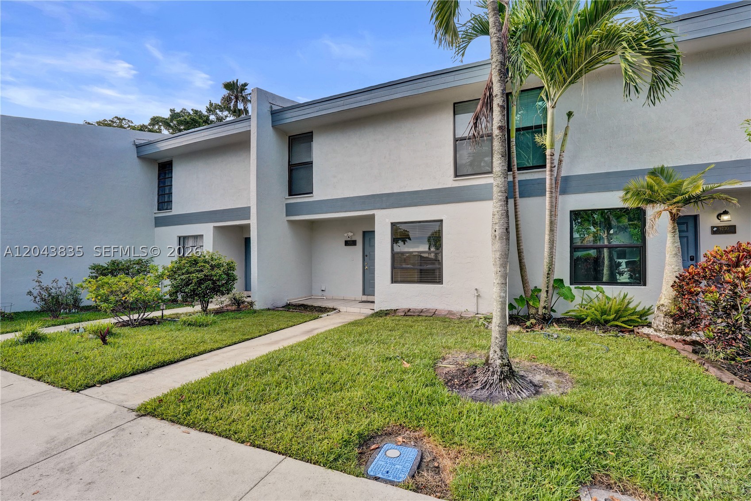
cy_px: 250
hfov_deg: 104.3
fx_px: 292
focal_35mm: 14
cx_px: 376
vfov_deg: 81.2
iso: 1250
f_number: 9
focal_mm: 14
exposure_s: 1/500
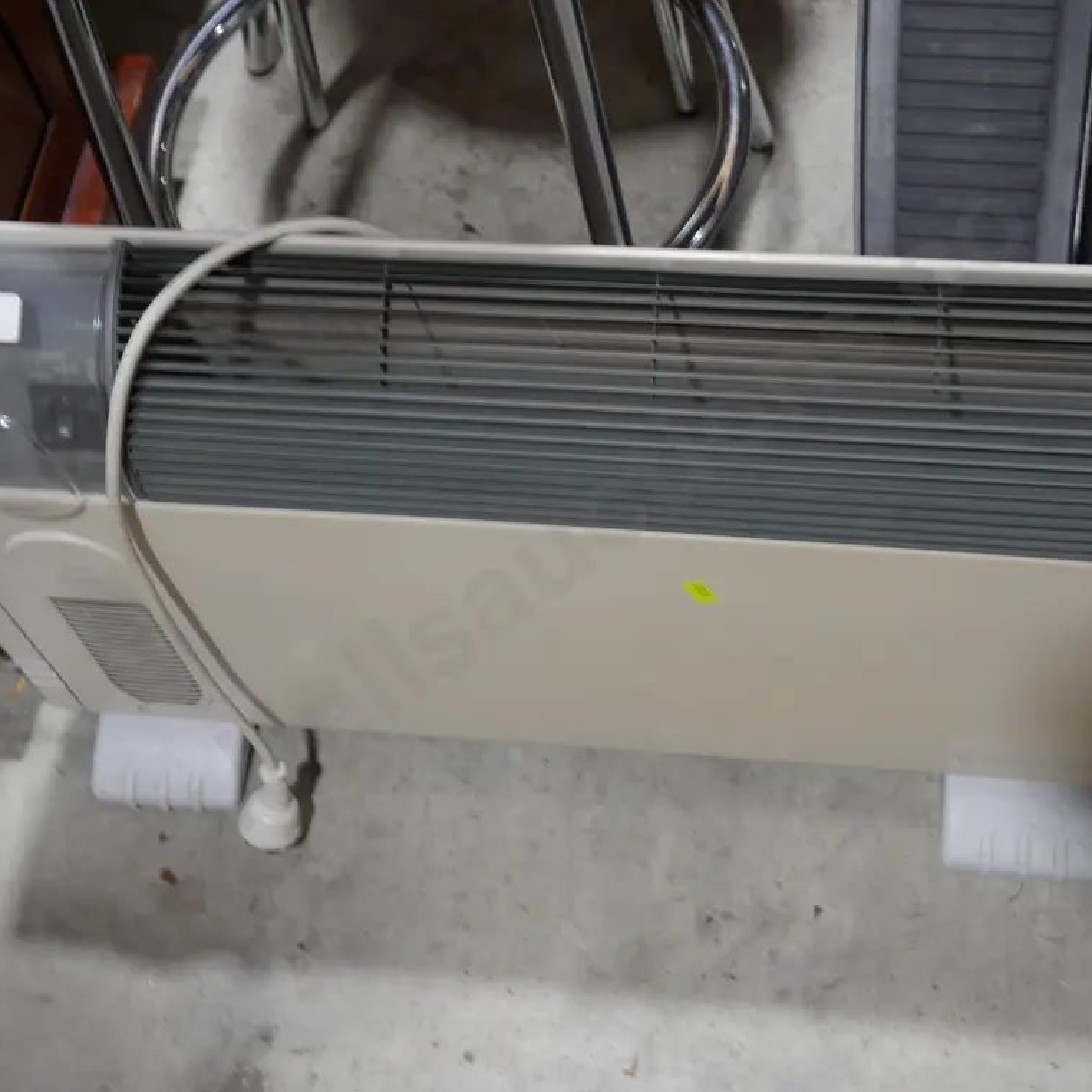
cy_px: 550
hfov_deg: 34.0
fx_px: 1785
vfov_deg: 34.0
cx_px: 564
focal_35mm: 50
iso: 250
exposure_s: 1/60
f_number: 4.6
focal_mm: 21
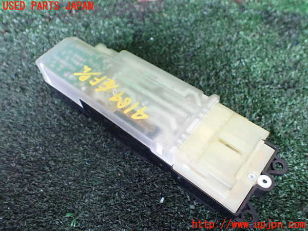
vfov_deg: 46.8
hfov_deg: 60.0
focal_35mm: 30
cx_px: 154
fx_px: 267
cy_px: 116
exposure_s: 1/80
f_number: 2.3
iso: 800
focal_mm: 5.4
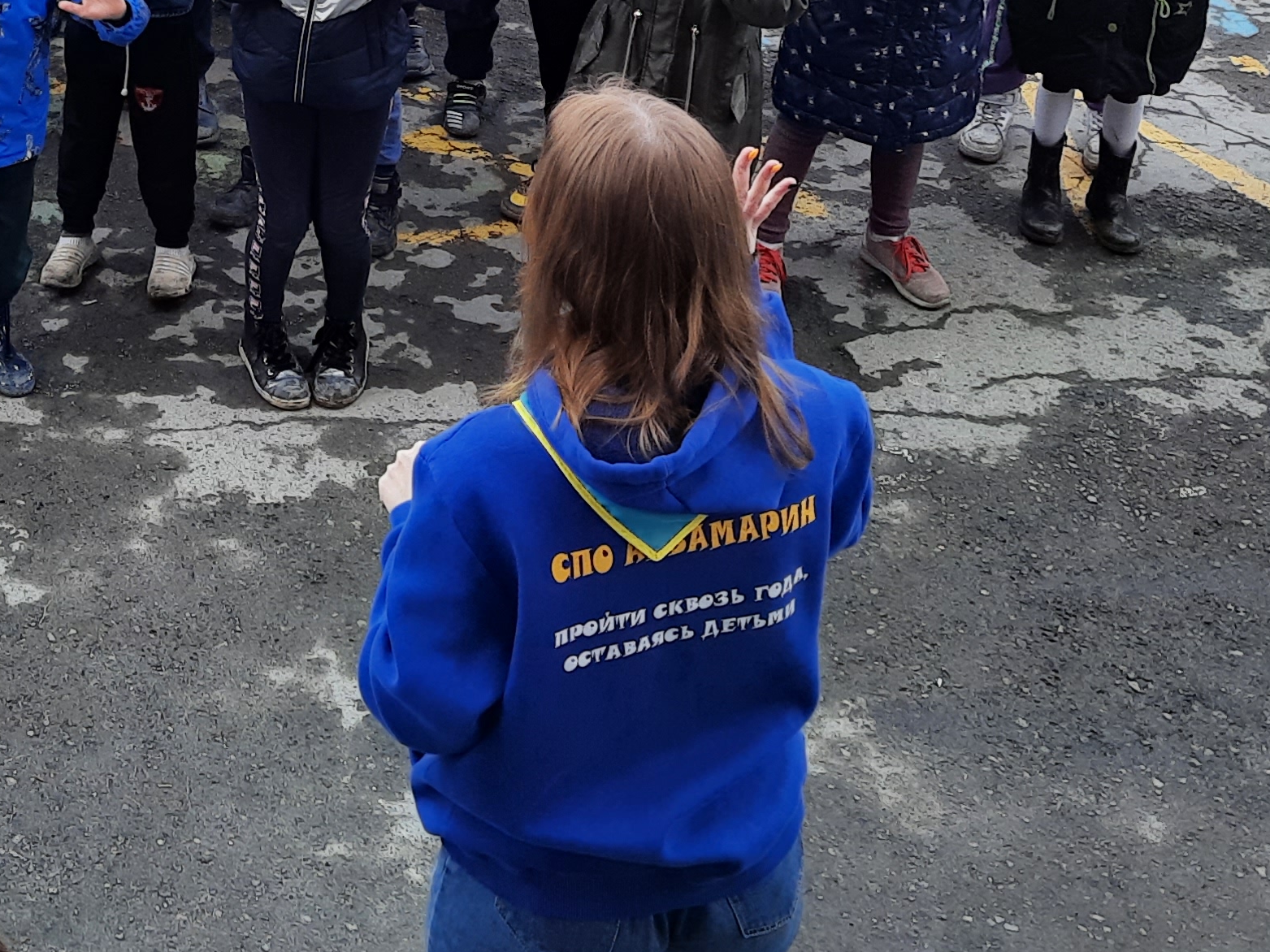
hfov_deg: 25.7
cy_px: -256
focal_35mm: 71
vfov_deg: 19.3
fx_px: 2605
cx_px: -67
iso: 20
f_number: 1.8
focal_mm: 5.23
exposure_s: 1/203
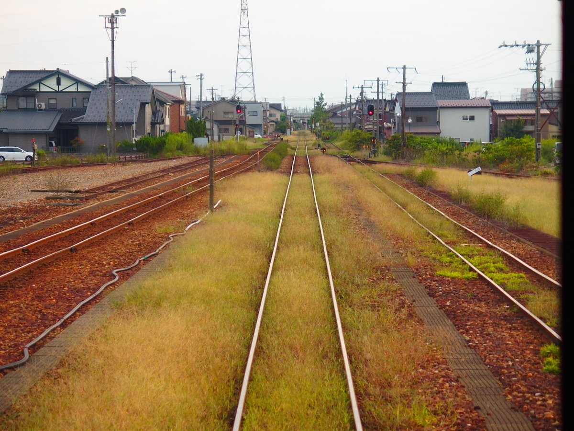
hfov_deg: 15.2
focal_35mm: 130
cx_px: 287
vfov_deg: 11.4
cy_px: 216
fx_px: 2156
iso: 125
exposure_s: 1/320
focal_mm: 23.5
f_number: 2.7
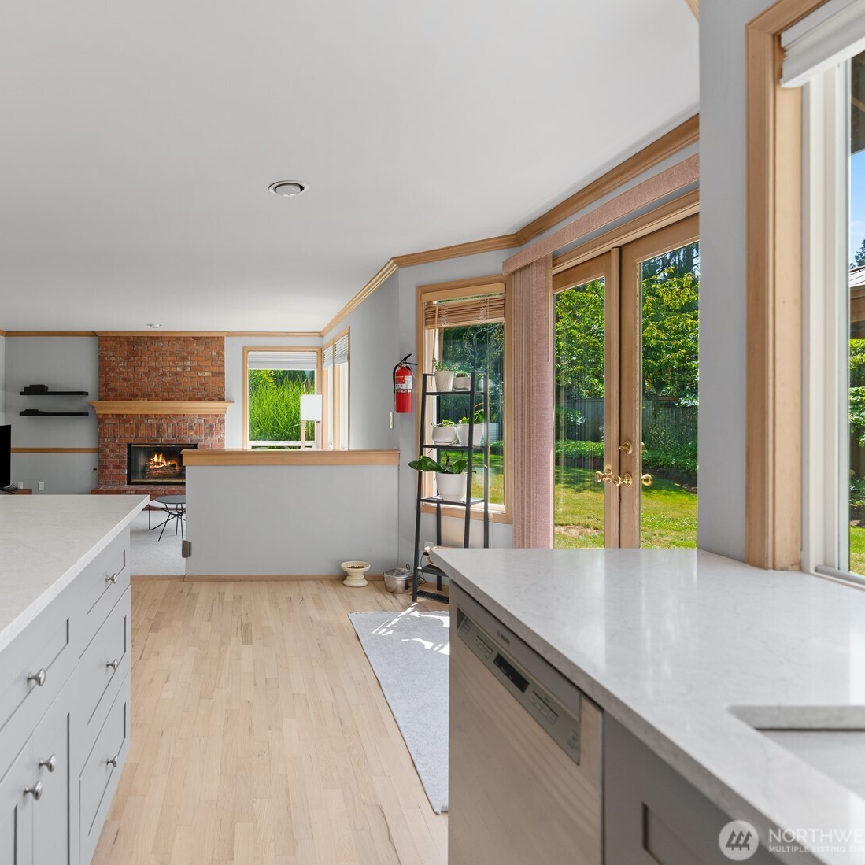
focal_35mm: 21
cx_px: 243
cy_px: 425
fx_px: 594
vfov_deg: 72.1
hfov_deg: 68.6
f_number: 3.5
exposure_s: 1/125
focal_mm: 16
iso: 400
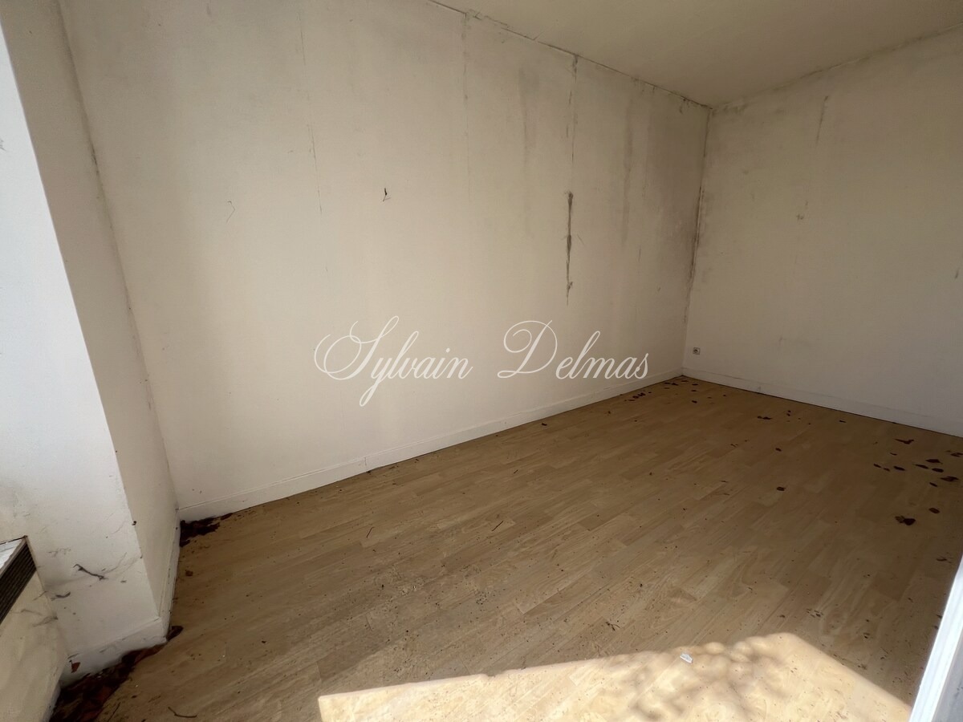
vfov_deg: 89.9
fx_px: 362
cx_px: 482
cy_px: 361
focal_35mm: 13
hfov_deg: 106.2
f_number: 1.8
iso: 32
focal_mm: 1.57
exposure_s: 1/285
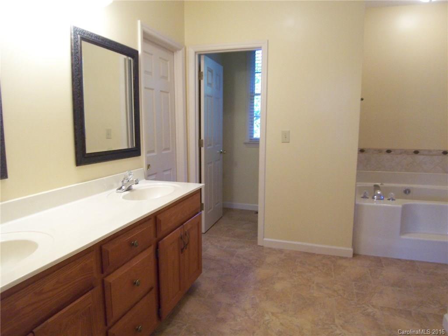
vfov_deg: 58.9
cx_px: 224
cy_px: 168
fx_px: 298
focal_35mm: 23
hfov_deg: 73.9
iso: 160
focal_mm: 3.8
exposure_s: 1/30
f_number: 2.8
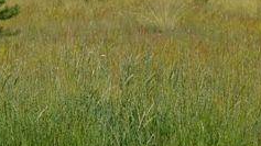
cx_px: 230
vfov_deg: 14.2
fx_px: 588
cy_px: 58
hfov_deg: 24.4
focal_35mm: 85
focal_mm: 20
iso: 100
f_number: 8
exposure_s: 1/250
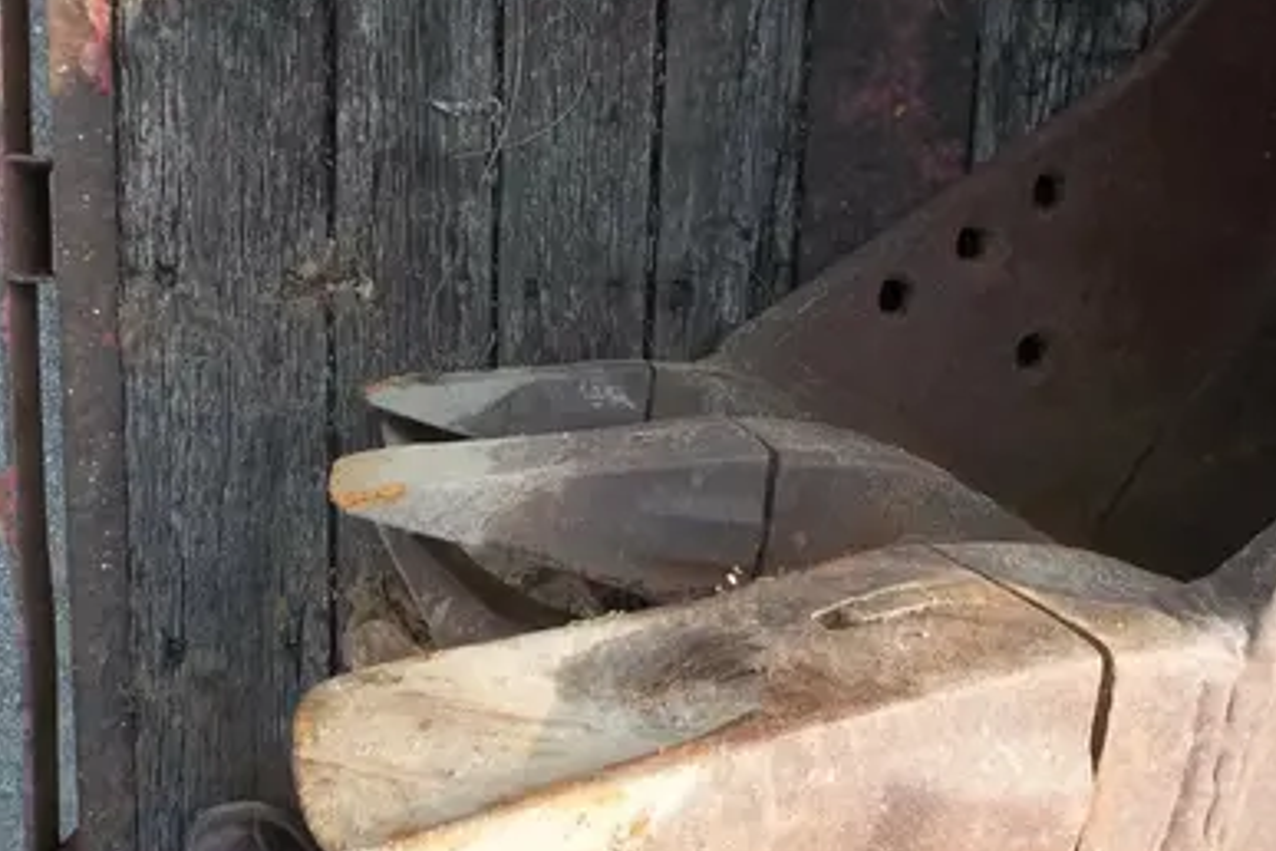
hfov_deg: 63.6
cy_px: 432
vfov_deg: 45.0
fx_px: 1028
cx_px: 656
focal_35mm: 29
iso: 80
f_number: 3.5
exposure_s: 1/125
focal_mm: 4.9
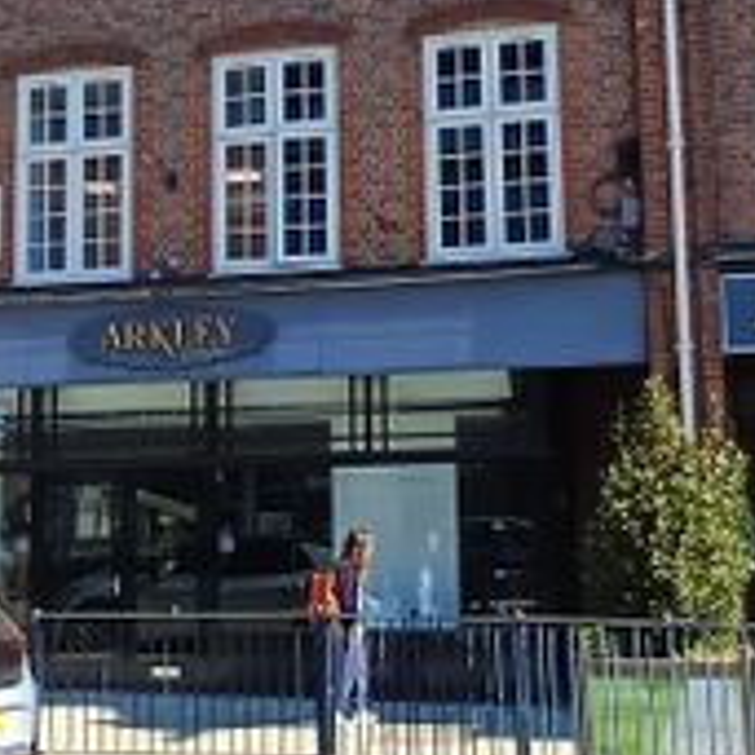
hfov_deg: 49.2
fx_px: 814
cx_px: 278
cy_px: 296
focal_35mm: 33
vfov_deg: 49.4
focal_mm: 1.64
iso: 40
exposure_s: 1/403
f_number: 2.2
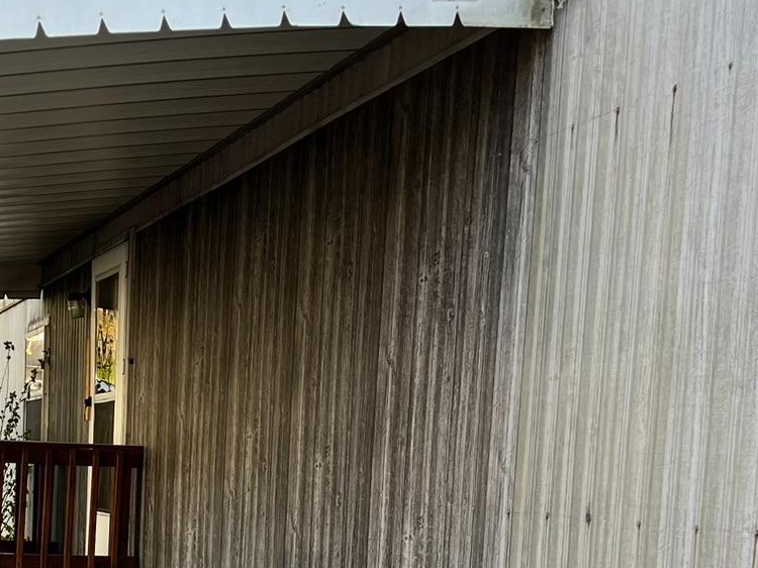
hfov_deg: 26.7
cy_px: 605
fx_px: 1554
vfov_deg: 19.9
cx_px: 119
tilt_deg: -6.2
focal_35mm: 71
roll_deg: -2.4
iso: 50
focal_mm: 5.7
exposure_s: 1/452
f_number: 1.5
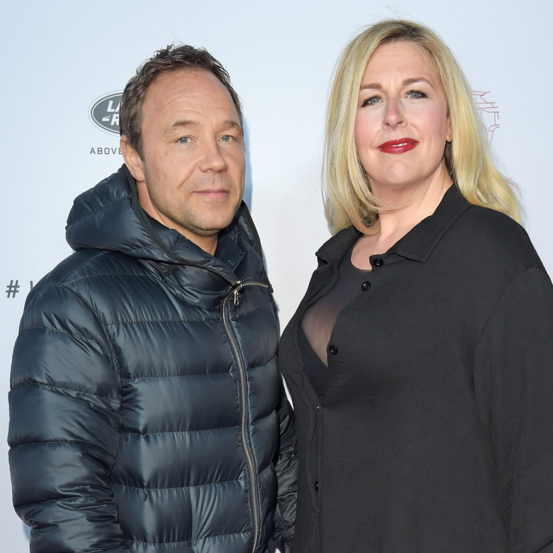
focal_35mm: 52
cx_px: 326
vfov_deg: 32.8
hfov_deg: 32.7
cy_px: 280
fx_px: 940
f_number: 5.6
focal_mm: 40
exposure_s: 1/125
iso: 400
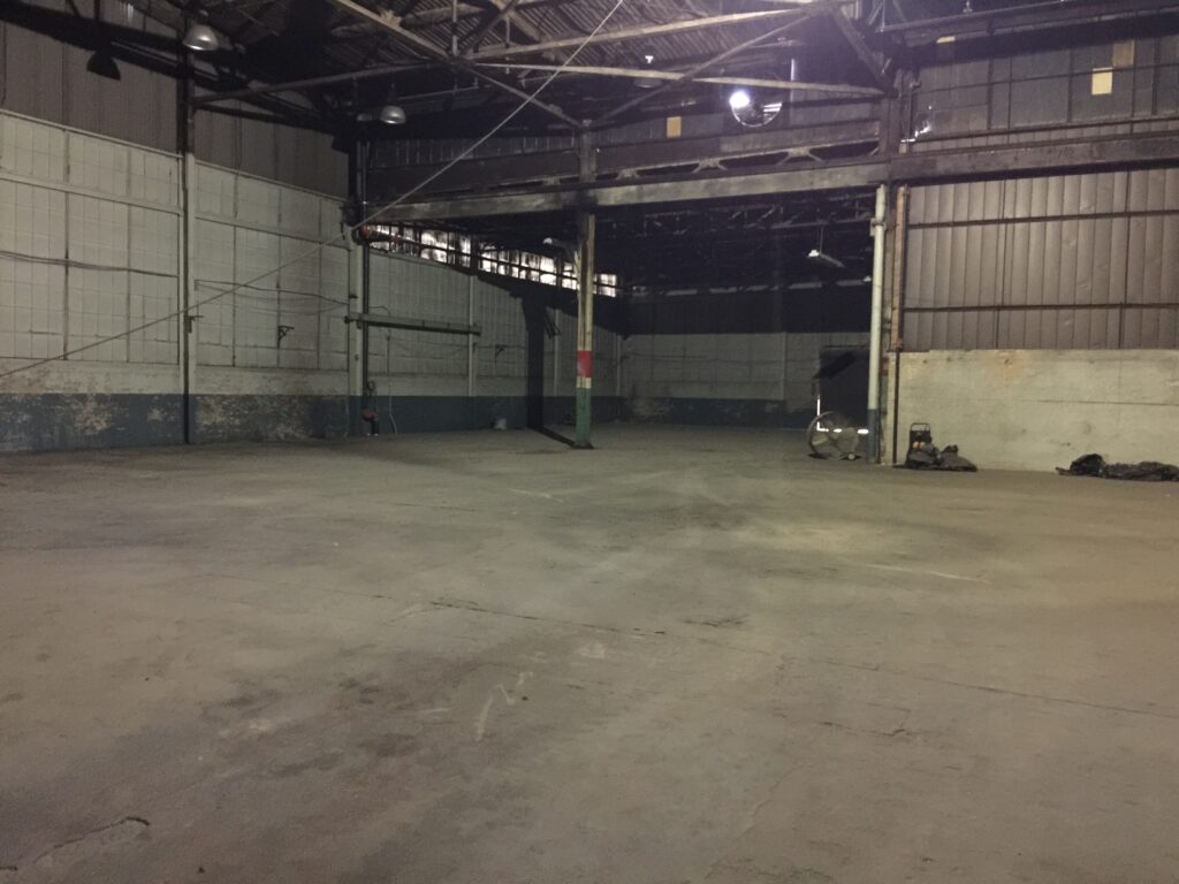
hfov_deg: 61.7
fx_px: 988
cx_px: 590
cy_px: 442
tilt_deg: -3.6
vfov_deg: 48.2
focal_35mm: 29
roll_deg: -2.5
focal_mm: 4.15
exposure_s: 1/4
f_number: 2.2
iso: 250
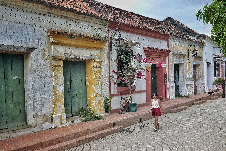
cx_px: 113
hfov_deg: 47.4
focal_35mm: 41
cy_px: 76
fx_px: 257
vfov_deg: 32.6
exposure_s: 1/320
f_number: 4
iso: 1250
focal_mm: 15.17
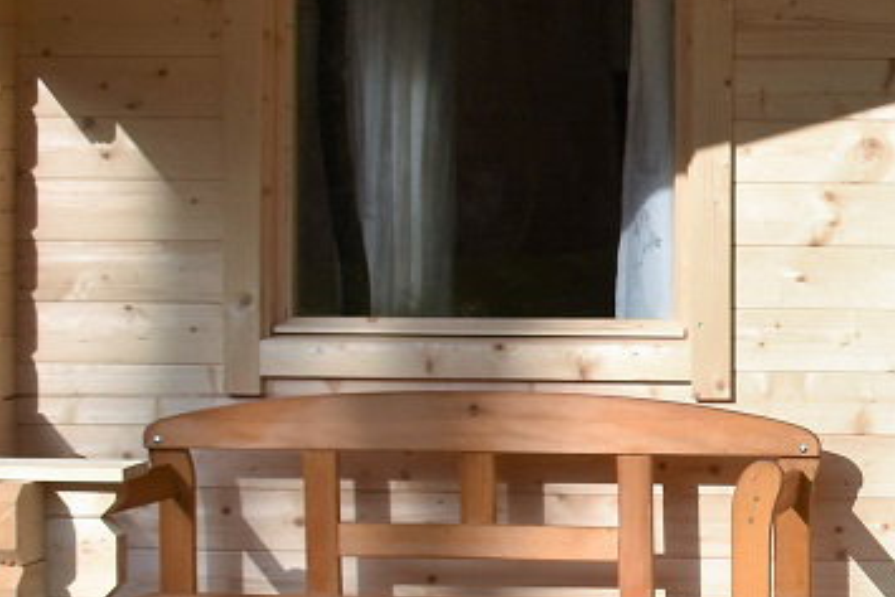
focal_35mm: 114
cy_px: 252
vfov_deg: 12.0
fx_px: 2835
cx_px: 1344
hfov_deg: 16.4
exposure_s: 1/500
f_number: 8
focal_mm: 18
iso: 250
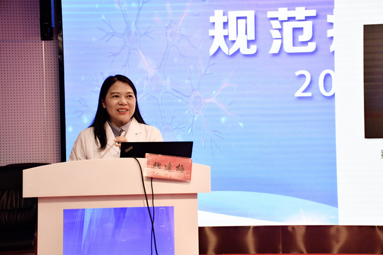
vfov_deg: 21.5
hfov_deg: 31.9
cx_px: 192
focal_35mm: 63
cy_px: 128
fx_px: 670
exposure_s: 1/160
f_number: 4.5
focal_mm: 42
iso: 800
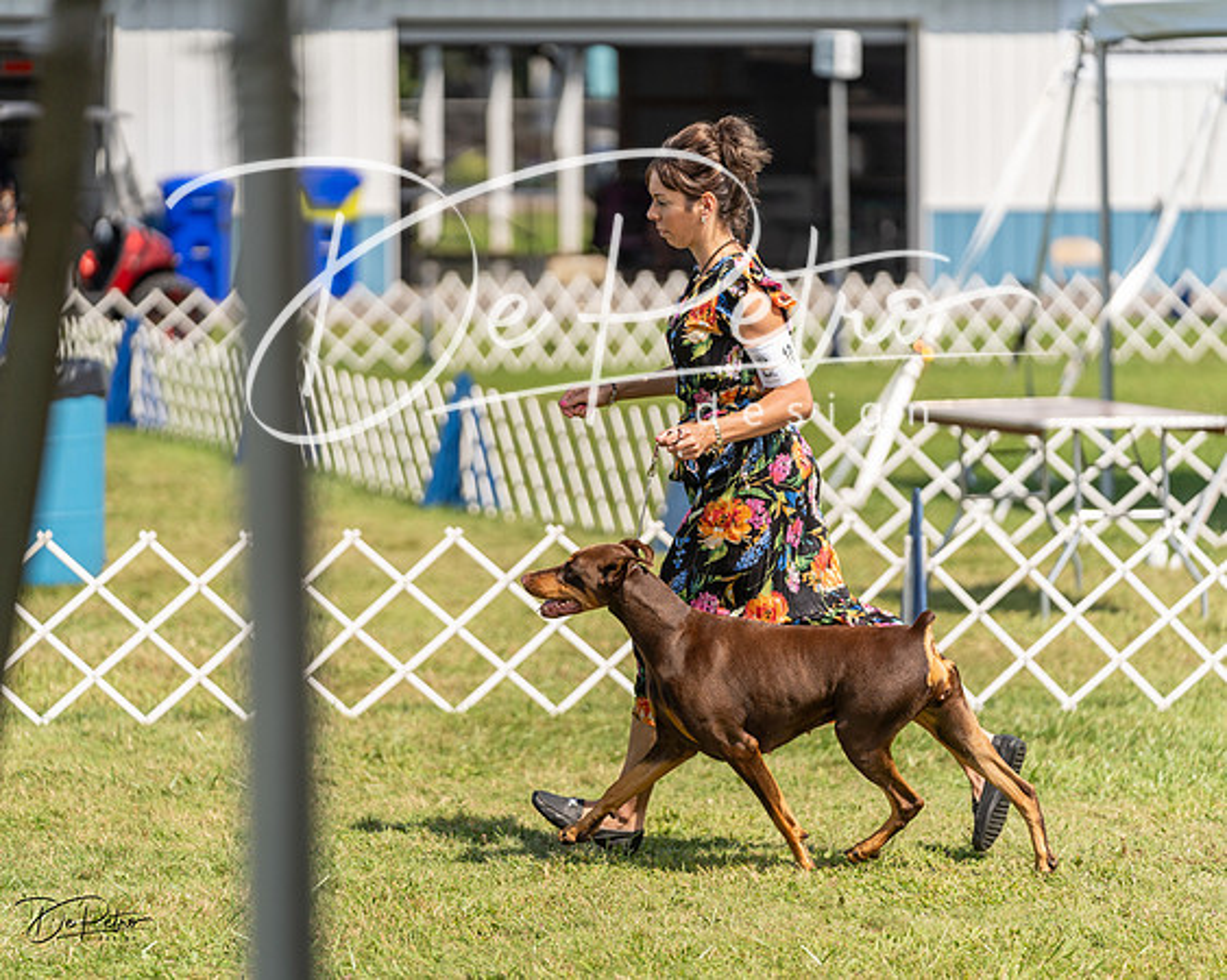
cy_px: 490
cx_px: 614
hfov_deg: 11.0
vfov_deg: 8.8
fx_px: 6378
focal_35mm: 176
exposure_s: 1/3200
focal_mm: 156
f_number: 2.8
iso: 200
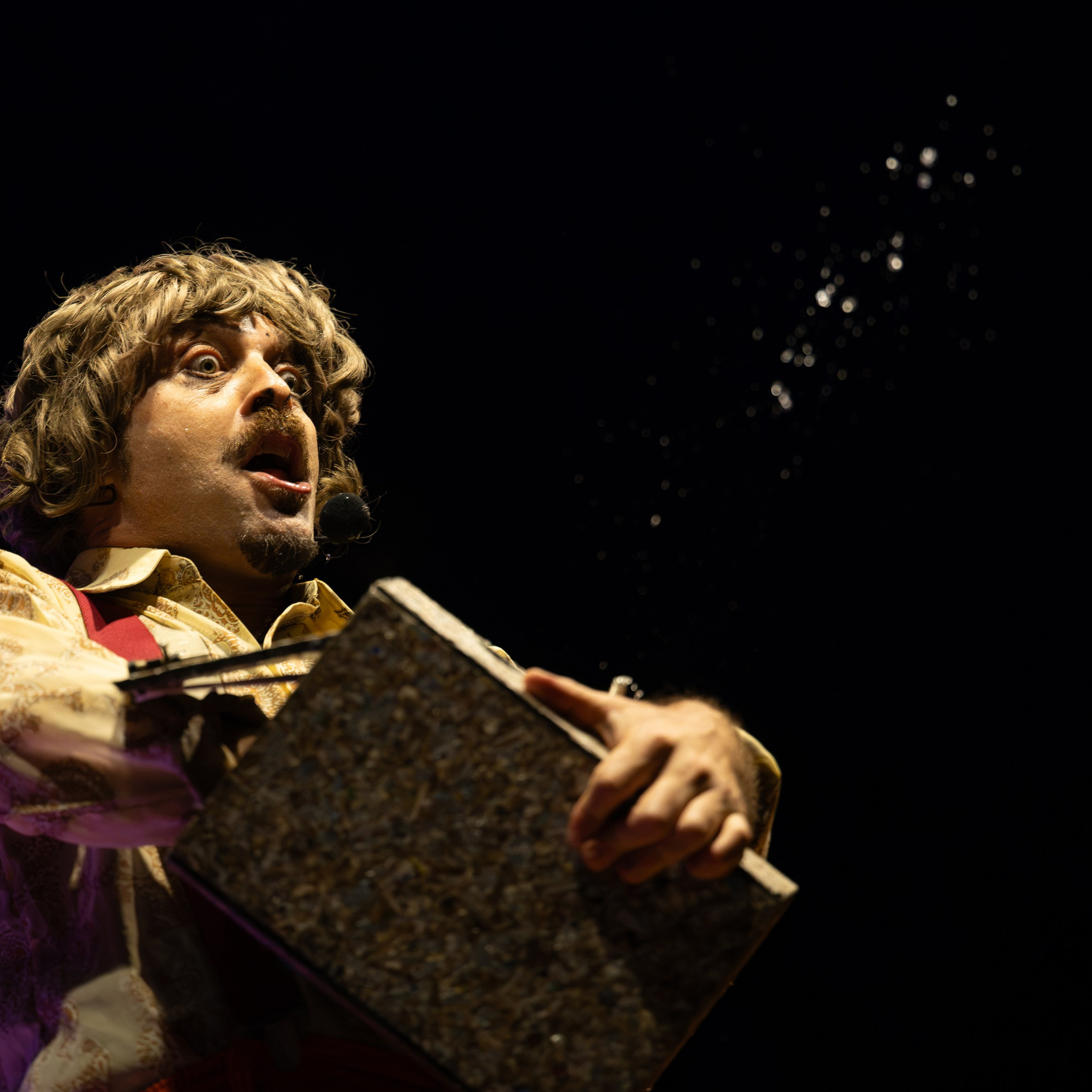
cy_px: 461
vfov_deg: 12.9
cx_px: 388
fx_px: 4818
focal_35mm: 135
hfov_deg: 12.9
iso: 4000
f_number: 2.8
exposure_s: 1/1600
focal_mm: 91
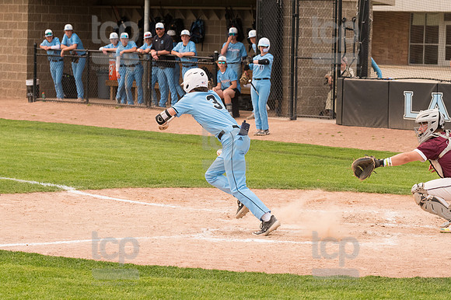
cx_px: 226
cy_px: 150
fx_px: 1878
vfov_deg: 9.1
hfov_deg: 13.7
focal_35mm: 150
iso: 1000
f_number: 5.6
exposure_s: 1/2000
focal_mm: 100
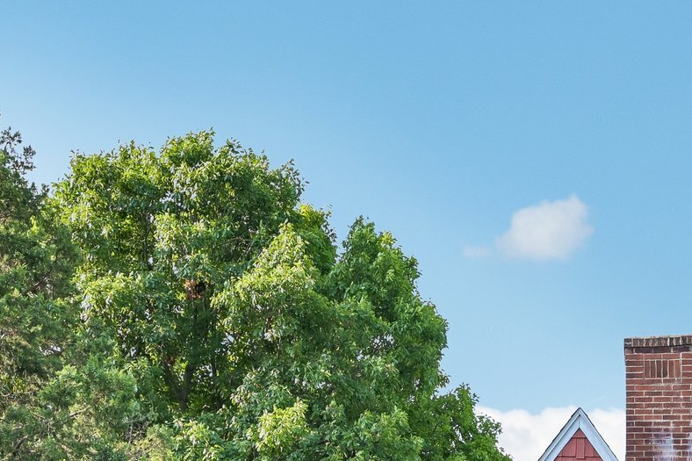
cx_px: 676
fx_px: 1499
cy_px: 560
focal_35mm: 78
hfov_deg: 24.9
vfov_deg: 16.7
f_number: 8
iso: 100
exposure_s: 1/100
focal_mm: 30
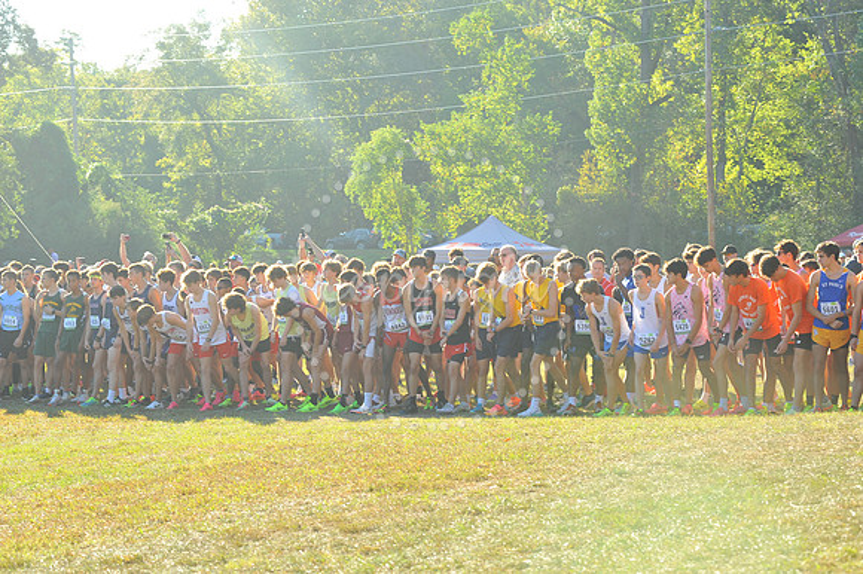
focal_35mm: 100
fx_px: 2396
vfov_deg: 13.7
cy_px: 287
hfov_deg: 20.4
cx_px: 432
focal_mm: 100
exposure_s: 1/100
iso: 200
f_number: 8
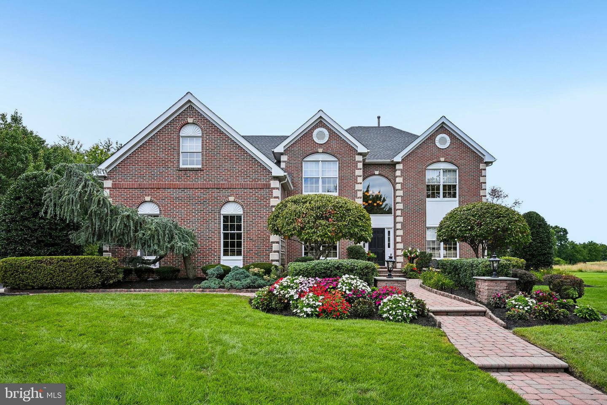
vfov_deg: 56.1
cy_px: 202
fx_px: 379
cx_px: 304
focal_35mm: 22
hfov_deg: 77.3
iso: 800
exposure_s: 1/640
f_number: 8
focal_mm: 22.5
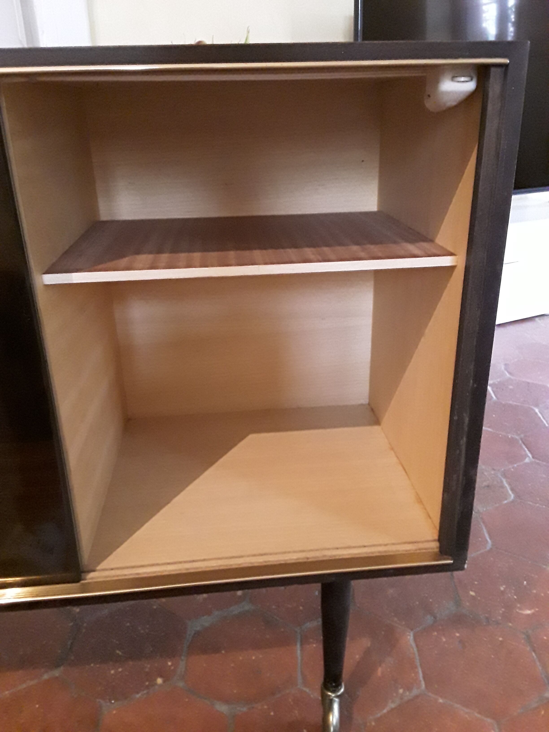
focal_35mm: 27
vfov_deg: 65.3
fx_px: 571
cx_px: 274
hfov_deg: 51.4
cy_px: 366
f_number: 1.9
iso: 800
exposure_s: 1/17
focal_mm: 2.91
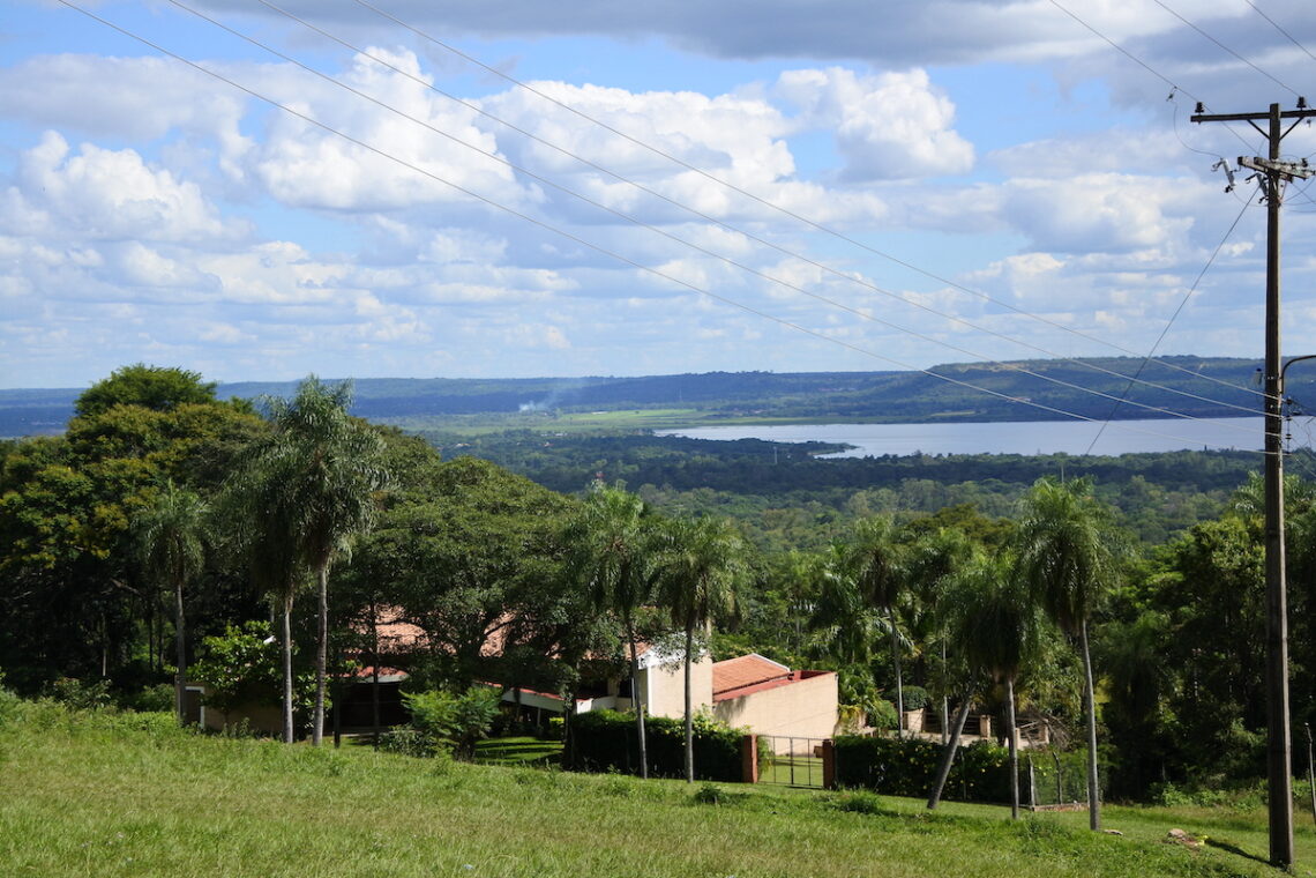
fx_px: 2595
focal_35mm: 71
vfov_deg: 19.2
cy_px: 439
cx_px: 658
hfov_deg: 28.5
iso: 160
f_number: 5.3
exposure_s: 1/800
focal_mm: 26.4
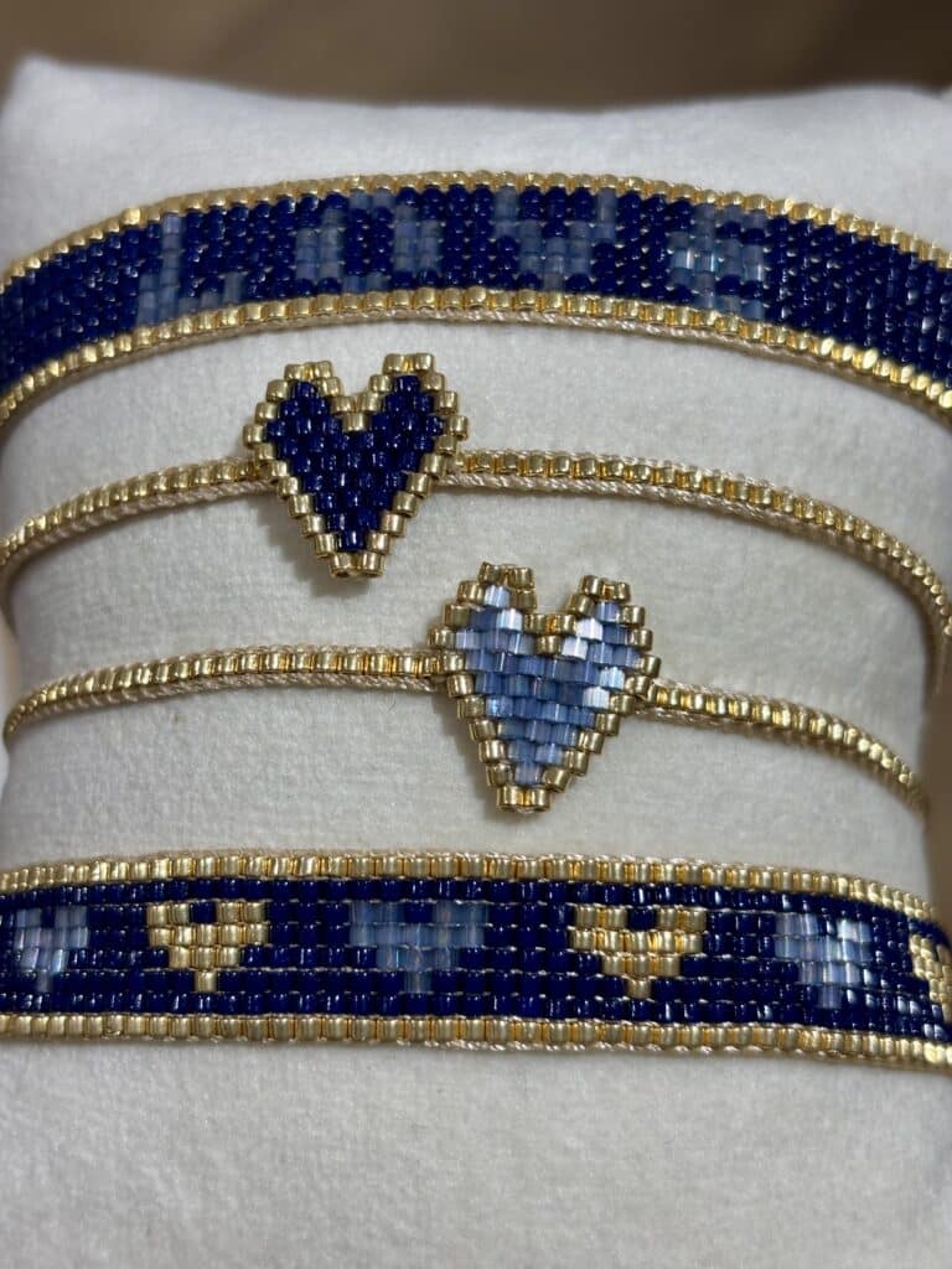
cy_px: 634
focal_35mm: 52
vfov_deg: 36.8
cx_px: 476
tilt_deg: -48.7
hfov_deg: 28.0
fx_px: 1907
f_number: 1.6
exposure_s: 1/106
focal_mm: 5.96
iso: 25
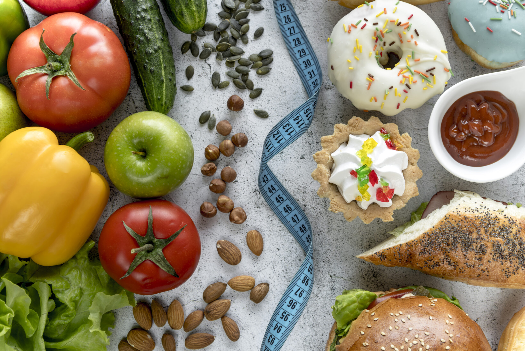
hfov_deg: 45.4
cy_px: 176
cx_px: 262
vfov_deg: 31.2
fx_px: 627
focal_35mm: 43
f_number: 7.1
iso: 100
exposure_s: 1/8
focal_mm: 43
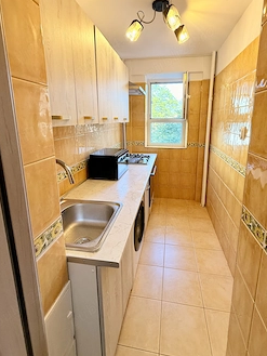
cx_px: 142
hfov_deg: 74.7
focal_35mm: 17
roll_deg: -0.2
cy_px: 154
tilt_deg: -11.0
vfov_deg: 90.5
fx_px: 175
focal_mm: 2.22
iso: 160
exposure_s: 1/100
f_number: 2.2
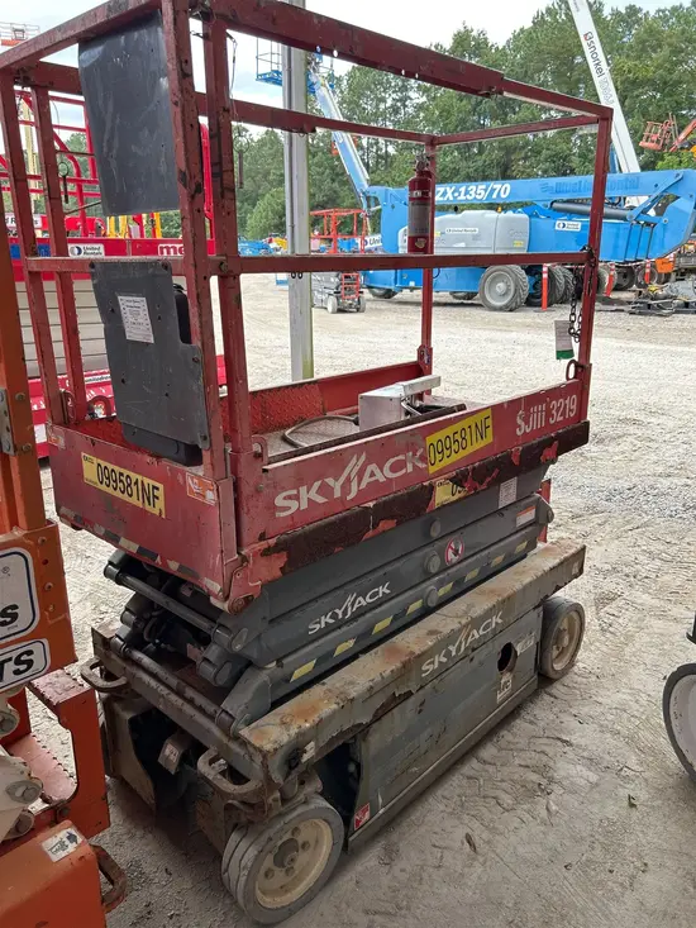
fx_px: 697
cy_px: 464
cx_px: 348
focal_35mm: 26
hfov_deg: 53.1
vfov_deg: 67.3
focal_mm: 5.7
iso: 50
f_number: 1.5
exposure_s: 1/594
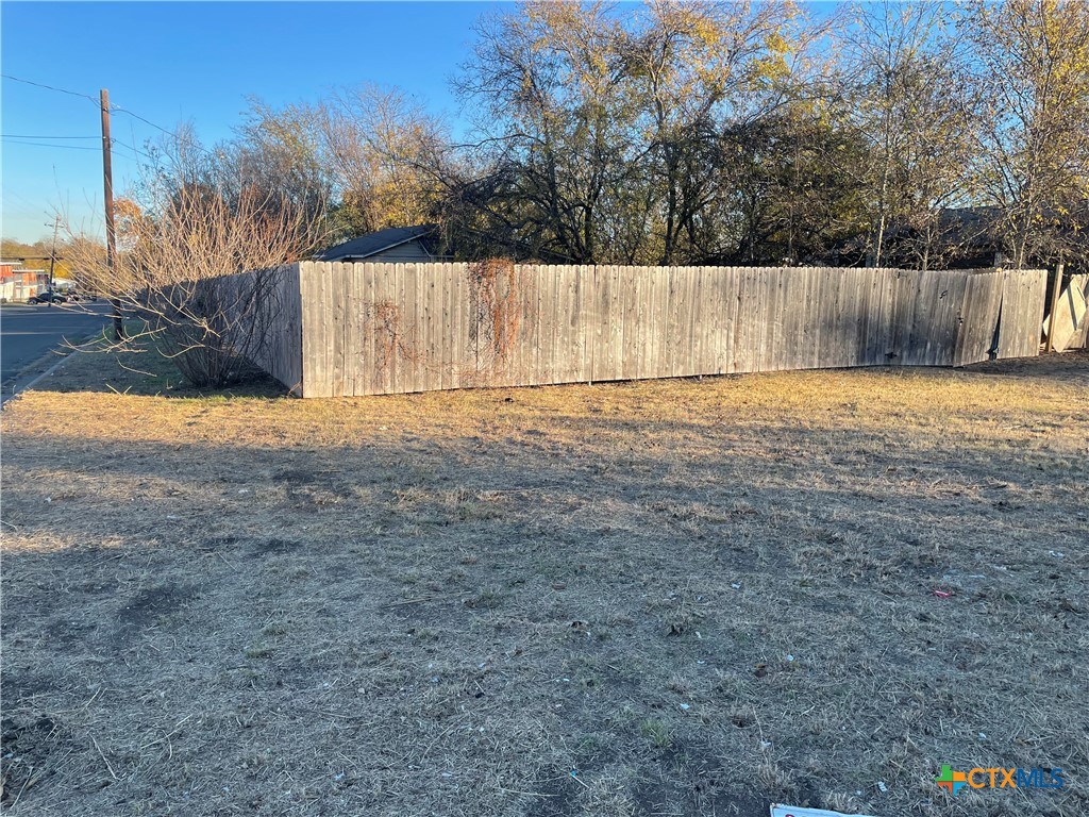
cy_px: 408
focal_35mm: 26
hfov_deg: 67.3
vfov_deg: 53.1
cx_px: 544
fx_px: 818
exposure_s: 1/818
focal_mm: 4.2
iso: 32
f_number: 1.6
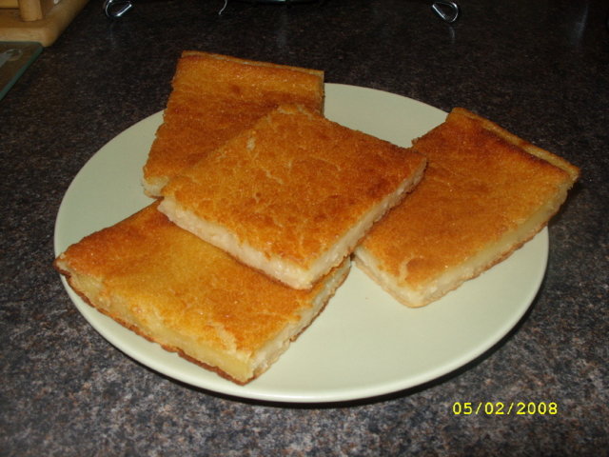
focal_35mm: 38
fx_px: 669
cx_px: 304
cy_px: 228
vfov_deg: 37.7
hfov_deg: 49.0
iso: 50
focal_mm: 7.8
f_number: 7.4
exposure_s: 1/30
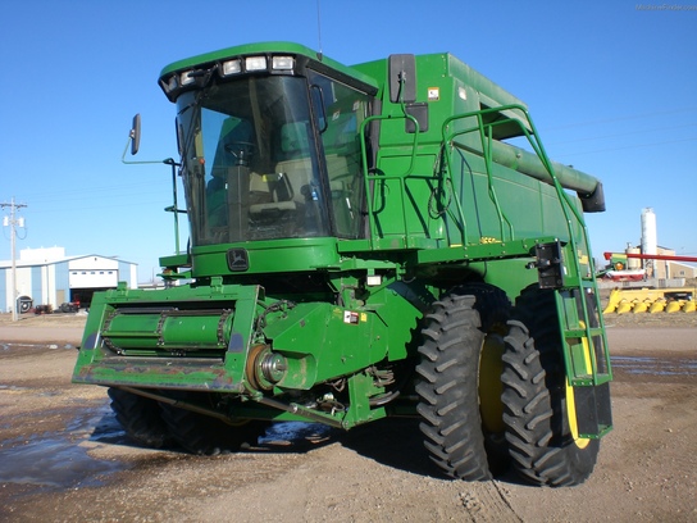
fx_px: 765
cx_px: 348
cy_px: 262
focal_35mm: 38
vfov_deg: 37.7
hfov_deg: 49.0
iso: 50
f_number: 4.4
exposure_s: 1/500
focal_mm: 6.3
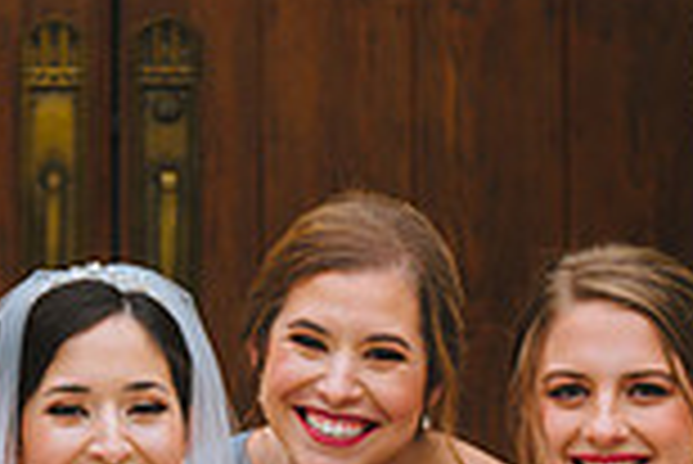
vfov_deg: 5.2
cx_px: 81
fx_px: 5067
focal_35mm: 263
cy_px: 662
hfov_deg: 7.8
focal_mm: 70
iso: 250
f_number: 4
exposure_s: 1/1000
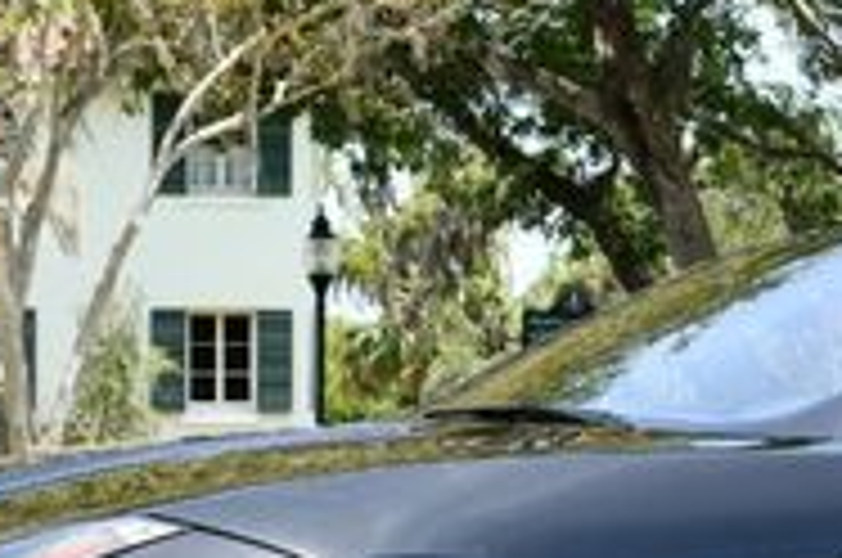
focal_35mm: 144
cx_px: 653
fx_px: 3362
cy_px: 351
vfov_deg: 9.5
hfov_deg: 14.2
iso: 200
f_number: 8
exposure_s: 1/250
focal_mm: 28
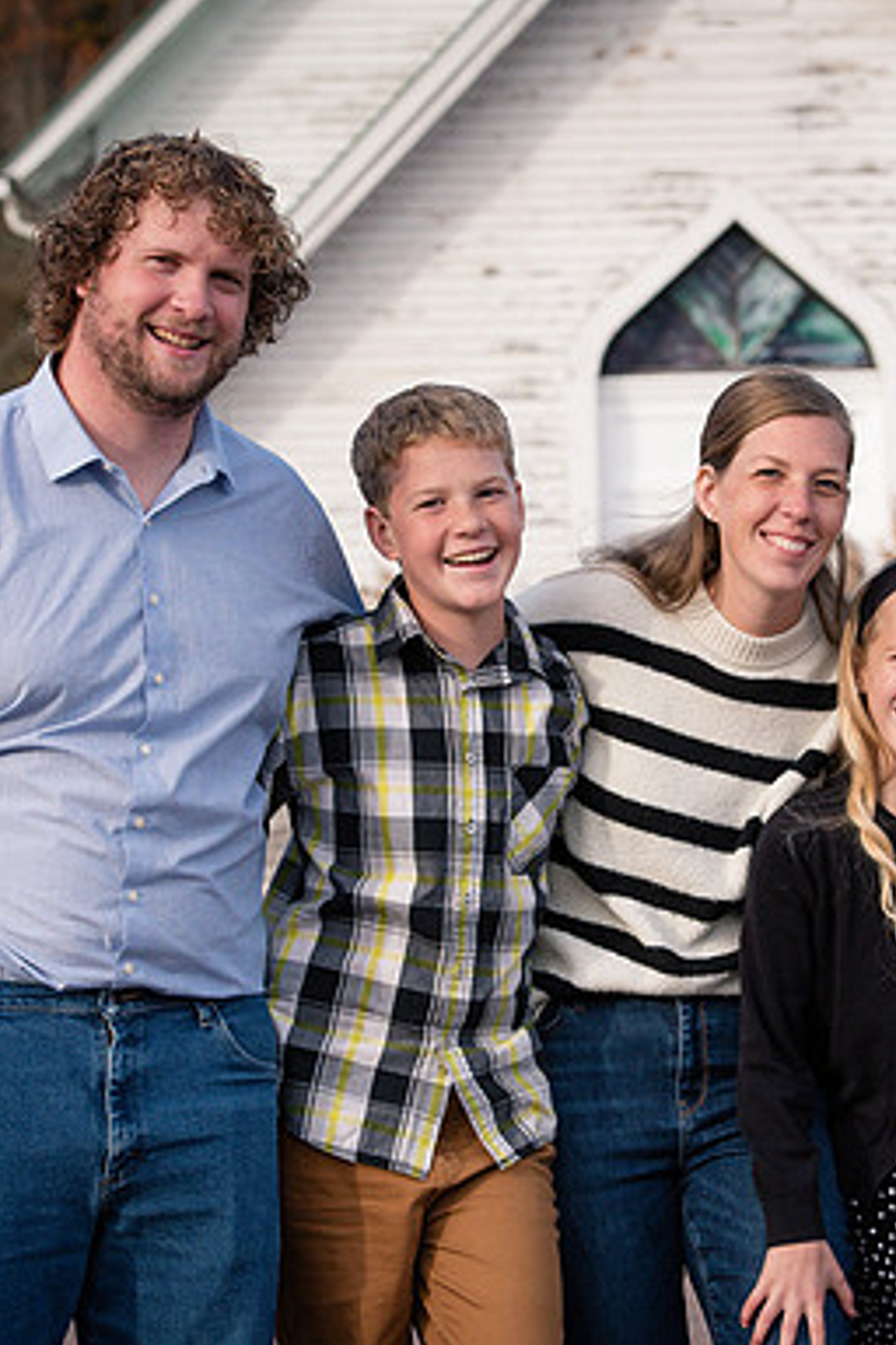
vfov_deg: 14.6
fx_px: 5264
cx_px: 619
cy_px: 646
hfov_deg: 9.7
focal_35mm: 141
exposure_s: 1/1600
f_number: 6.3
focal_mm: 90
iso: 1000
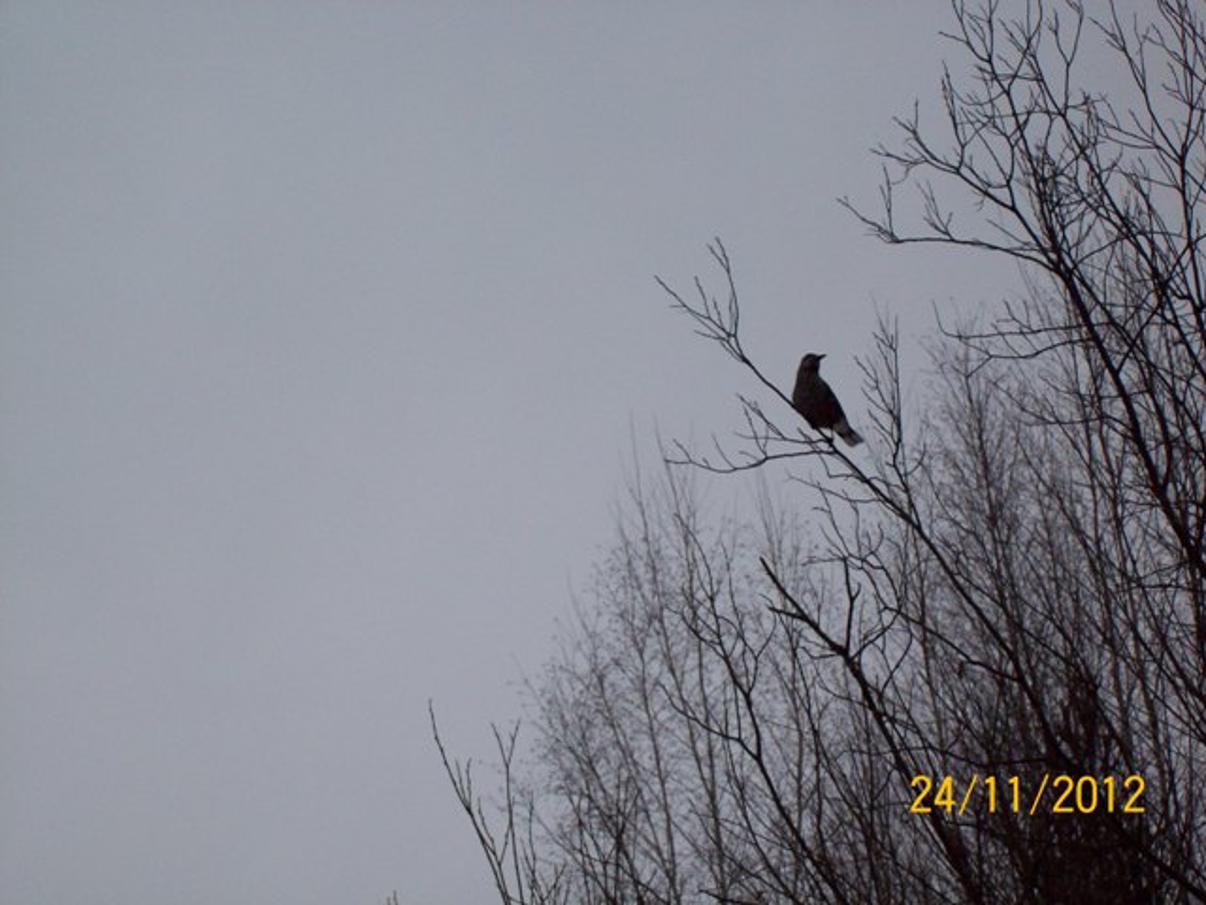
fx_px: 3763
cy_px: 452
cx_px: 603
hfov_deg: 18.2
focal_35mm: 108
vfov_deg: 13.7
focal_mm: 18
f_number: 4.8
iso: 80
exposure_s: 1/382
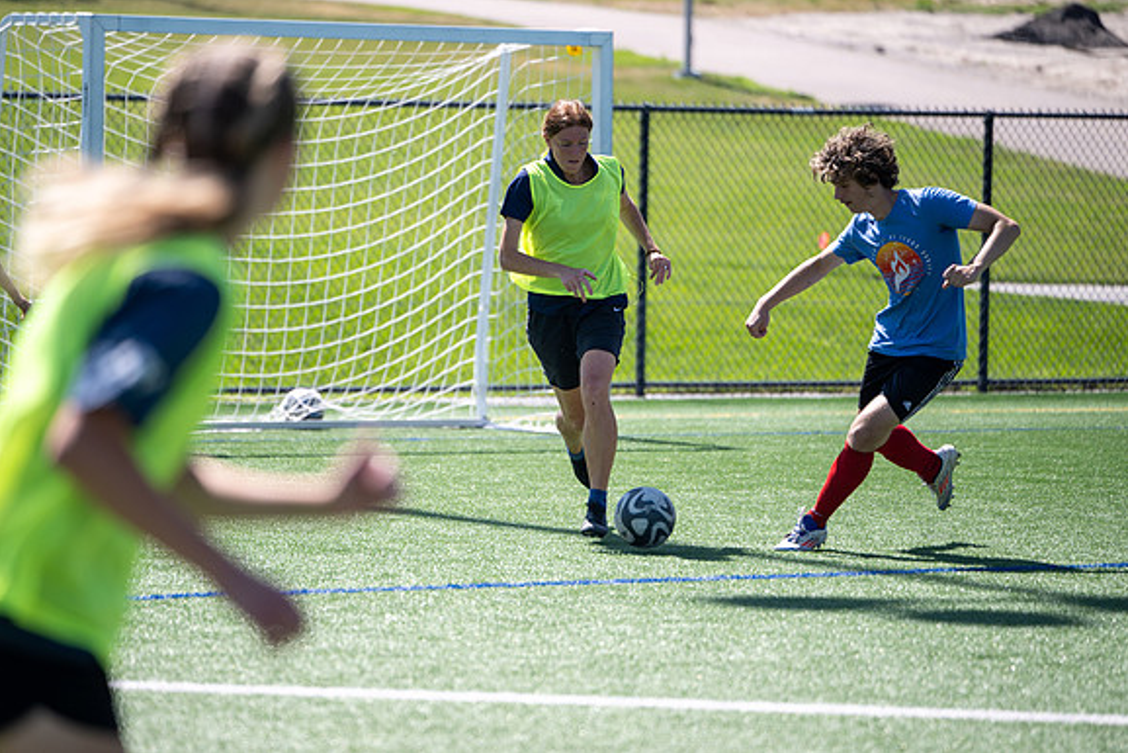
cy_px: 359
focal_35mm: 192
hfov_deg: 10.7
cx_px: 534
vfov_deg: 7.2
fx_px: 6017
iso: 64
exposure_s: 1/800
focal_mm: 180
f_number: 2.8
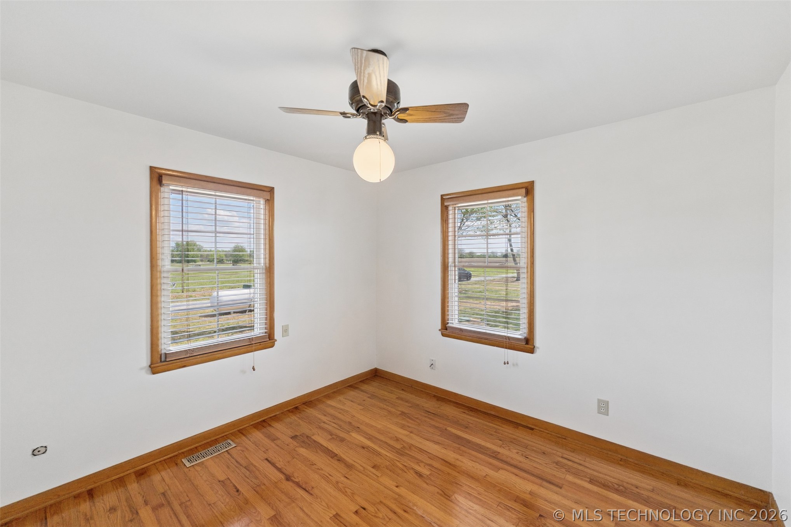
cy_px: 264
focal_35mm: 14
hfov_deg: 104.3
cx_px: 396
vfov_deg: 81.2
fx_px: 308
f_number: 2.8
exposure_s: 1/800
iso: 400
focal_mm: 14
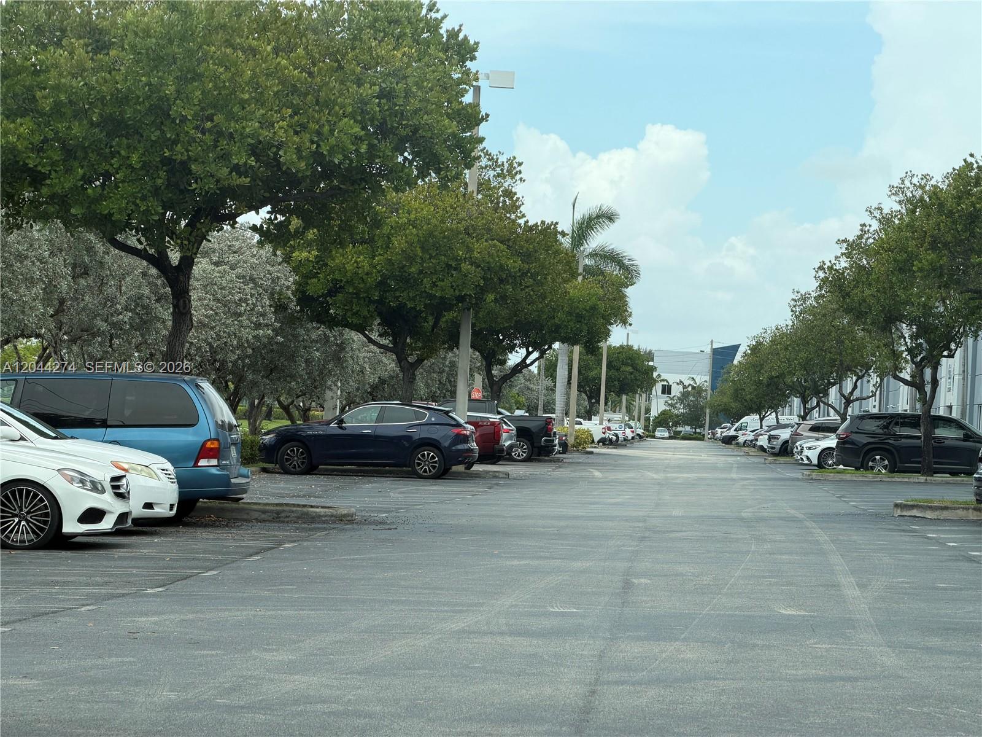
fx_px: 2837
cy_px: 368
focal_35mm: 100
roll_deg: -3.3
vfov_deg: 14.8
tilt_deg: +1.1
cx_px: 491
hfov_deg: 19.6
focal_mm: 16.89
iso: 40
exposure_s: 1/638
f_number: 2.8
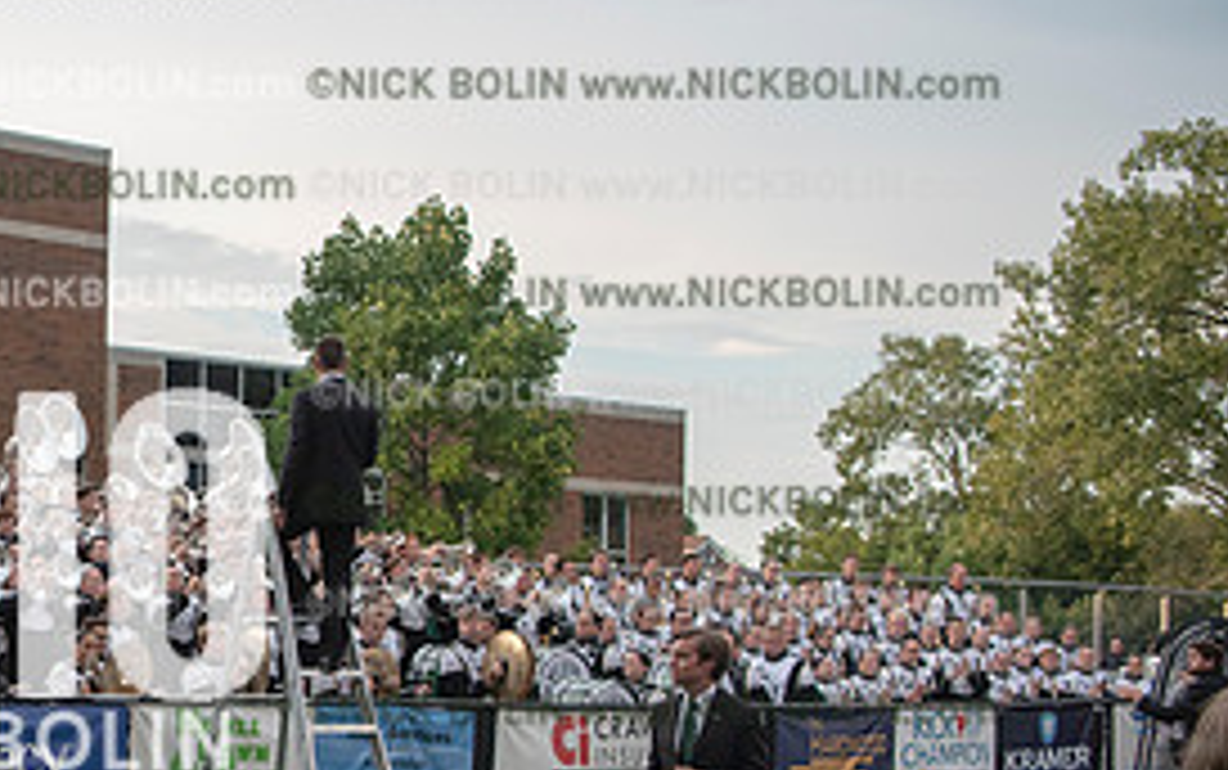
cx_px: -54
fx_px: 2177
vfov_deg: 19.8
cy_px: 606
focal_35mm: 65
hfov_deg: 29.1
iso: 1250
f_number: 3.5
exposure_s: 1/1600
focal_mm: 30
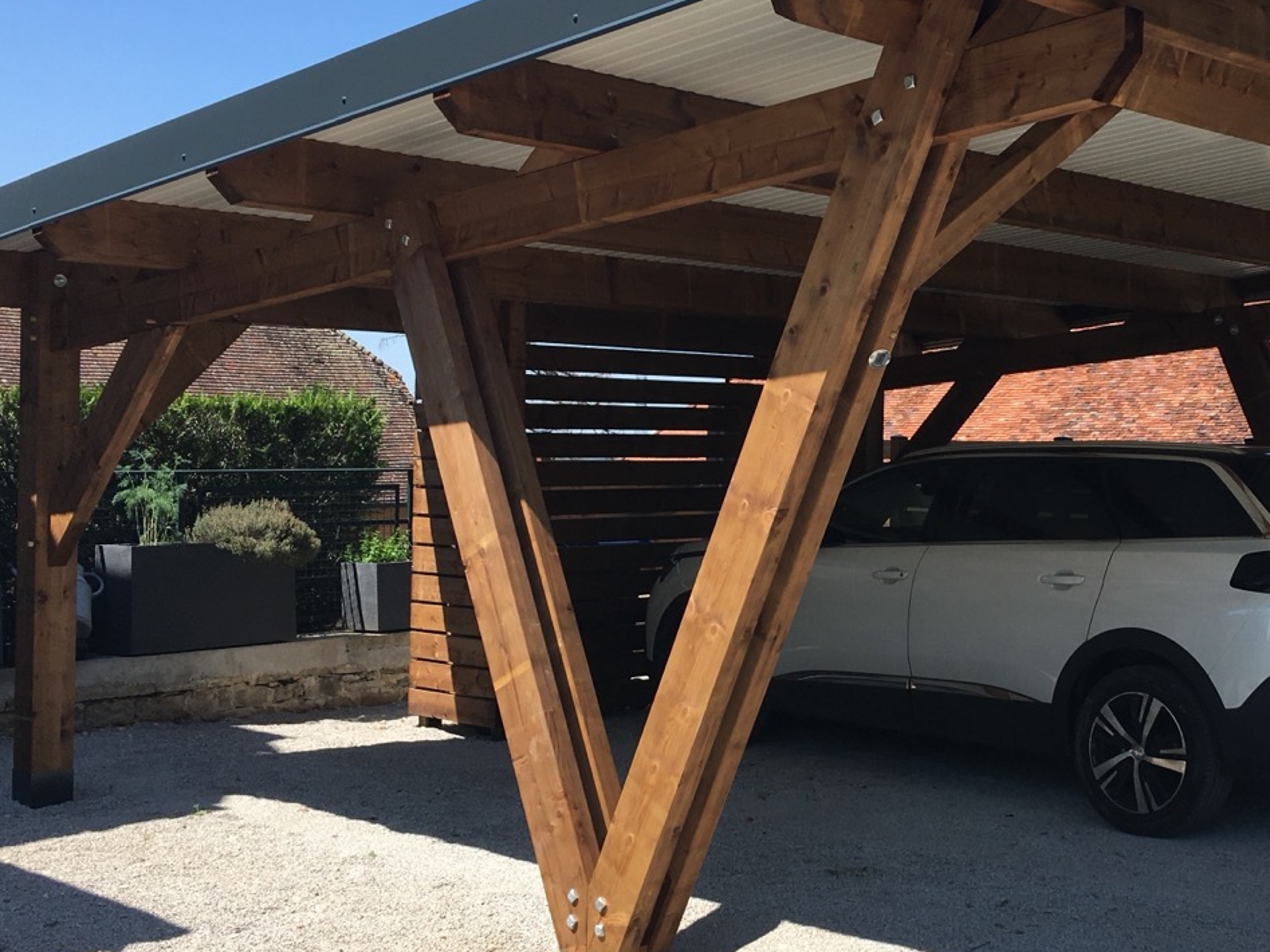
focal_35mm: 49
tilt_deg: -0.7
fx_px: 1797
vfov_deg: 29.7
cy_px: 457
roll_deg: +0.1
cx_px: 858
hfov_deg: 38.4
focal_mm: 4.15
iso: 25
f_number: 2.2
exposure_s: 1/927
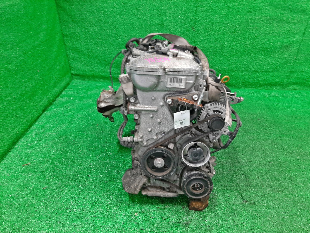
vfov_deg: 53.1
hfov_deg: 67.3
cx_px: 155
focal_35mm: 26
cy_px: 116
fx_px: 233
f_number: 1.7
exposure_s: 1/50
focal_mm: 3.93
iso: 146
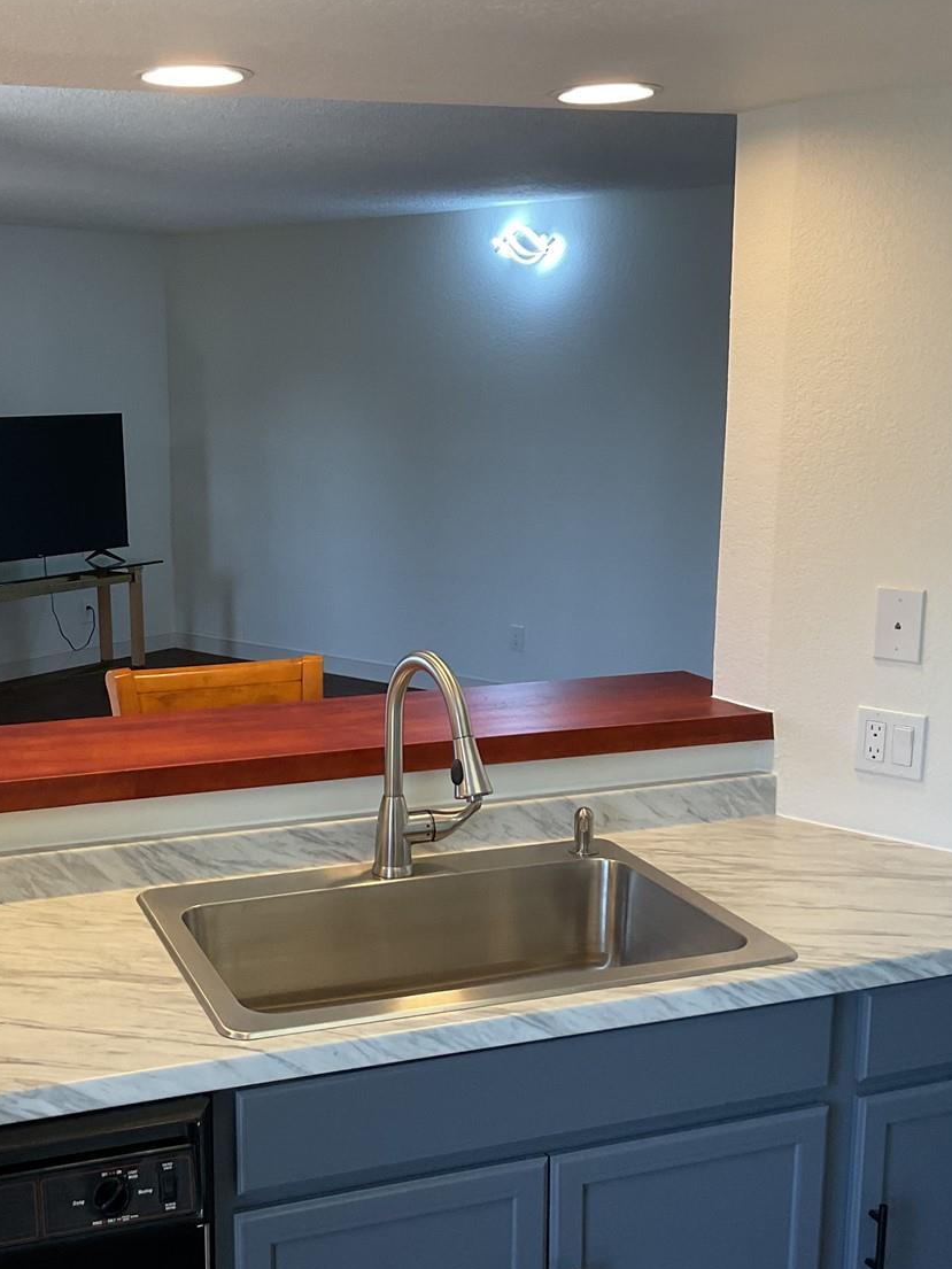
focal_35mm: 42
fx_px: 1540
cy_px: 640
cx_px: 287
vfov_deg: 44.8
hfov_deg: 33.9
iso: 64
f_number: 1.8
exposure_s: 1/120
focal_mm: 3
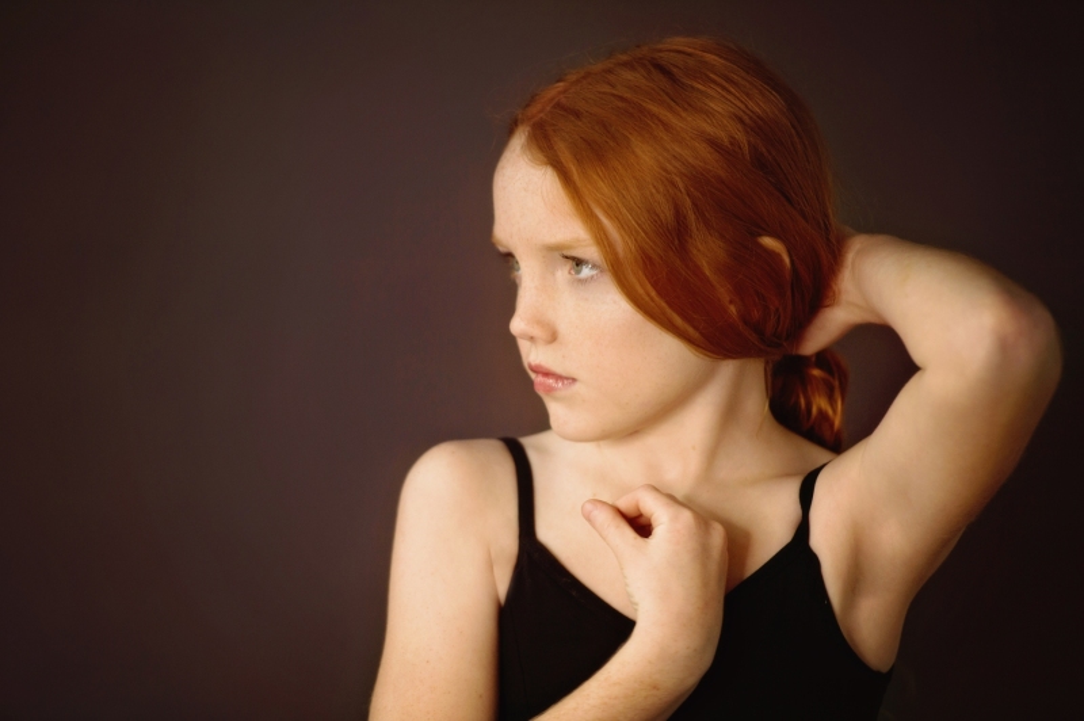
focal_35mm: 200
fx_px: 6017
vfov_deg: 6.9
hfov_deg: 10.3
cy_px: 360
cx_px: 542
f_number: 2.8
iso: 400
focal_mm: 200
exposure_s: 1/250
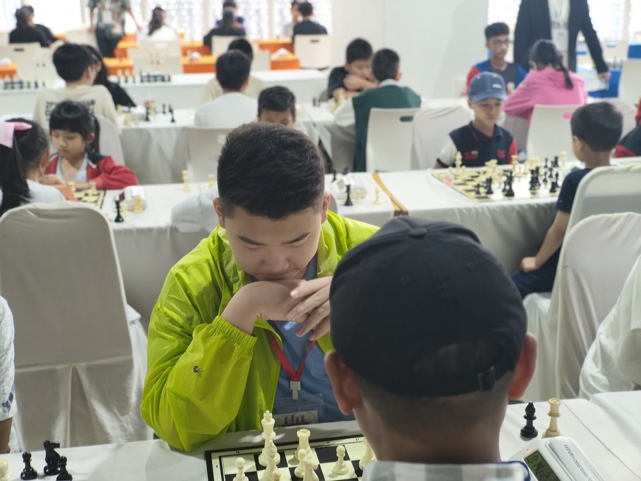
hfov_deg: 41.2
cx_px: 320
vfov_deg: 31.5
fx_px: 852
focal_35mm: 46
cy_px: 240
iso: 800
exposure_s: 1/50
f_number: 1.9
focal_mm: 7.1
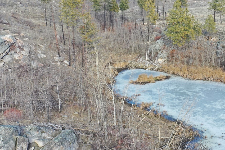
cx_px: 187
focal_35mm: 50
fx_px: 312
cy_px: 45
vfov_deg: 26.8
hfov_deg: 37.8
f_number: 4.5
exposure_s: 1/200
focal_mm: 10.26
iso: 100
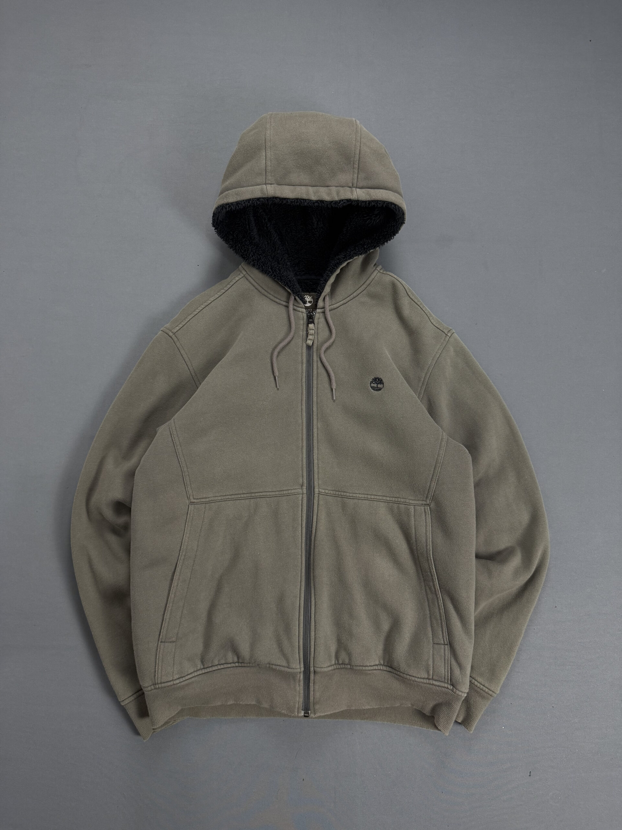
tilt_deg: -84.6
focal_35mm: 24
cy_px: 415
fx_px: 575
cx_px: 311
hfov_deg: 56.8
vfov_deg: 71.6
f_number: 1.78
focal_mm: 6.76
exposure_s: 1/60
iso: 200
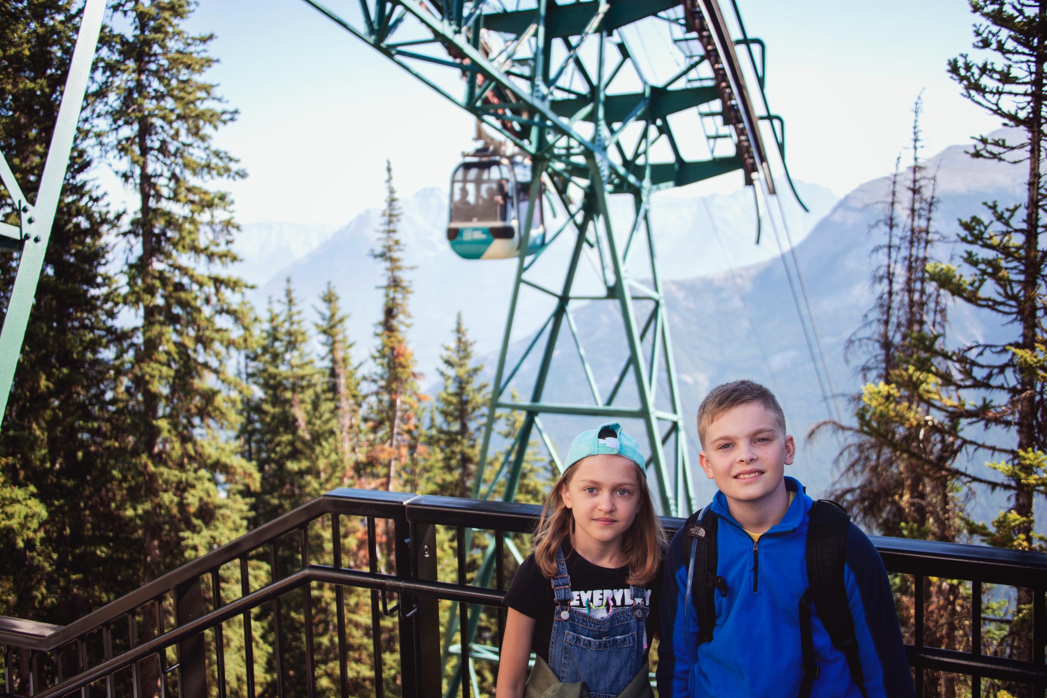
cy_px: 349
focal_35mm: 36
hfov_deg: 53.1
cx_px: 524
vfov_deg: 36.9
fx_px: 1047
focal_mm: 36
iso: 200
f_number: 4
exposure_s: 1/200
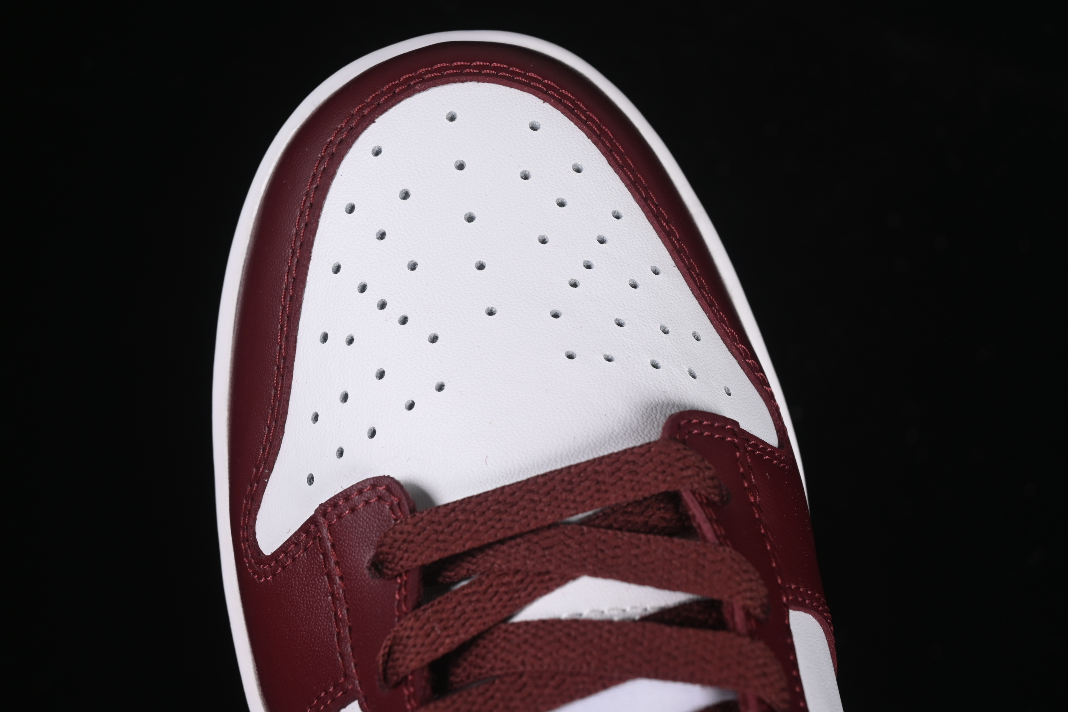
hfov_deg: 27.0
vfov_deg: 18.2
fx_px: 2225
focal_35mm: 75
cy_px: 356
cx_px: 534
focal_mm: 50
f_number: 7.1
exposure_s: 1/80
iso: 160
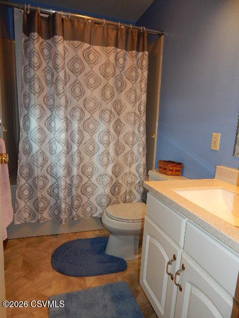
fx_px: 203
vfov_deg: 76.4
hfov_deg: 61.1
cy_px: 159
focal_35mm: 22
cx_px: 120
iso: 200
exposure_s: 1/30
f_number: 3
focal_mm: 4
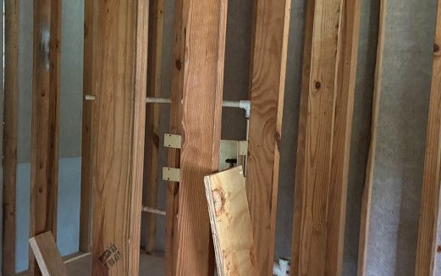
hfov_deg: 39.7
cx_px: 136
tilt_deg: -3.7
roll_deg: -2.6
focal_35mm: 50
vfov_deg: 25.9
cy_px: 136
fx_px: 601
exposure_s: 1/36
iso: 1000
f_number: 1.78
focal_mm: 6.76
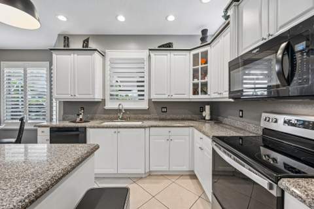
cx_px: 157
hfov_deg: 104.3
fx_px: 122
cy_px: 104
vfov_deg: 81.1
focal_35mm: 14
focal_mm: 14
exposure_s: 1/80
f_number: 8
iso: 2500
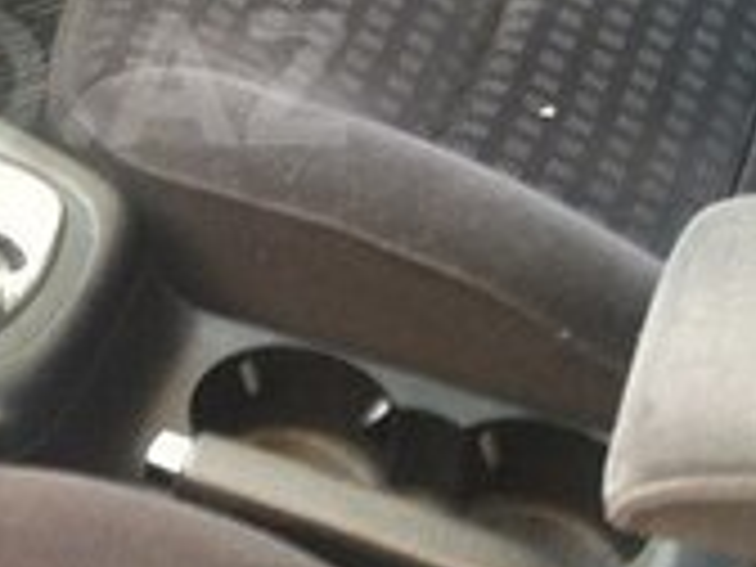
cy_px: 79
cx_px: -112
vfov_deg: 10.8
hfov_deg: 14.0
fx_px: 2992
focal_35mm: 137
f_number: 2.8
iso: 125
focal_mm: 3.85
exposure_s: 1/15
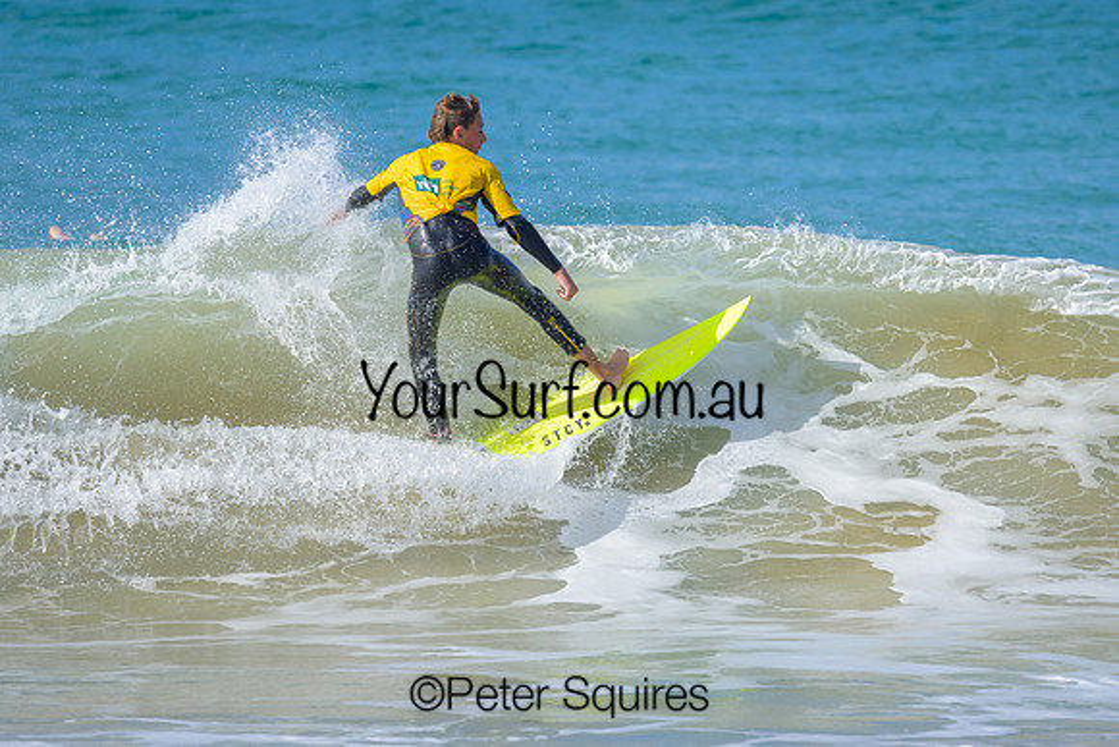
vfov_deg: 1.3
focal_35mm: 1098
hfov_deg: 1.9
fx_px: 34149
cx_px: 568
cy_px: 301
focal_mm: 800
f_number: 6.3
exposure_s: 1/2000
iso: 250
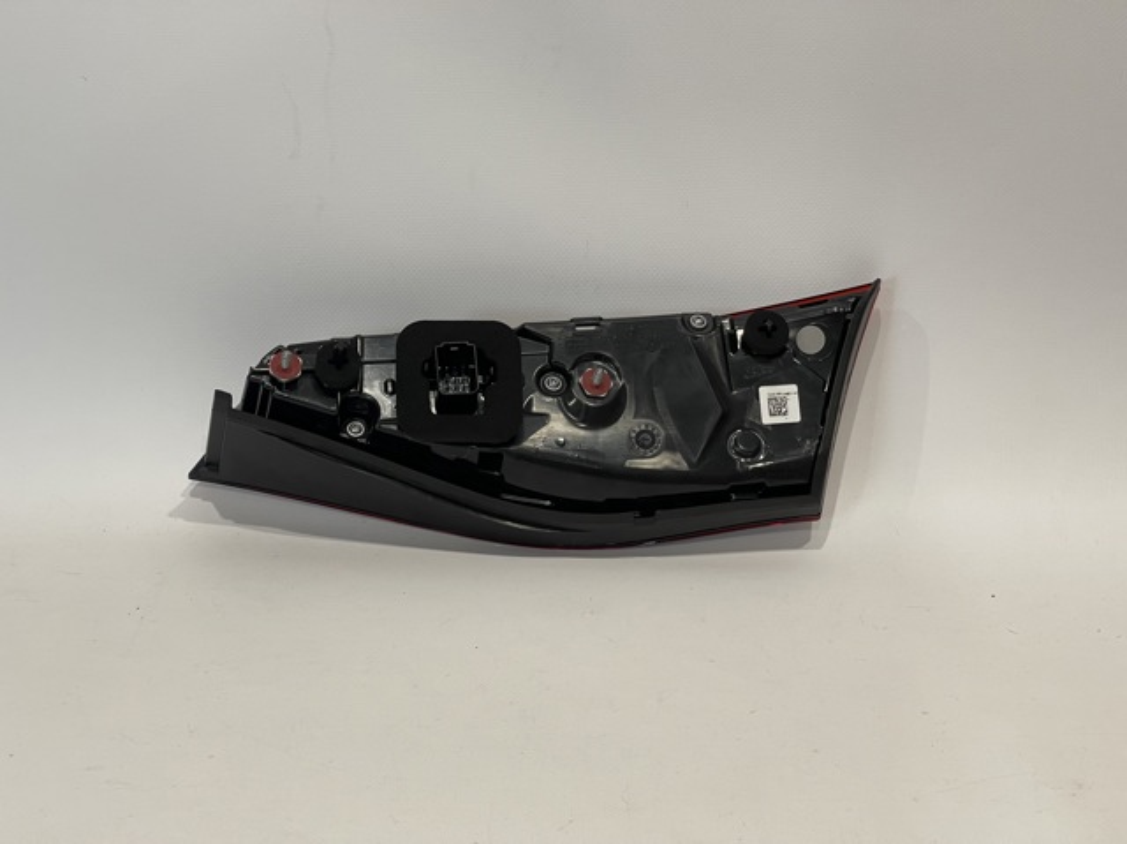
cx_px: 564
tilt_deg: -21.4
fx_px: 2082
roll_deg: -2.1
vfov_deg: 22.9
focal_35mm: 64
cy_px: 422
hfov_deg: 30.3
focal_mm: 7.5
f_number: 2.2
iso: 160
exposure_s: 1/50
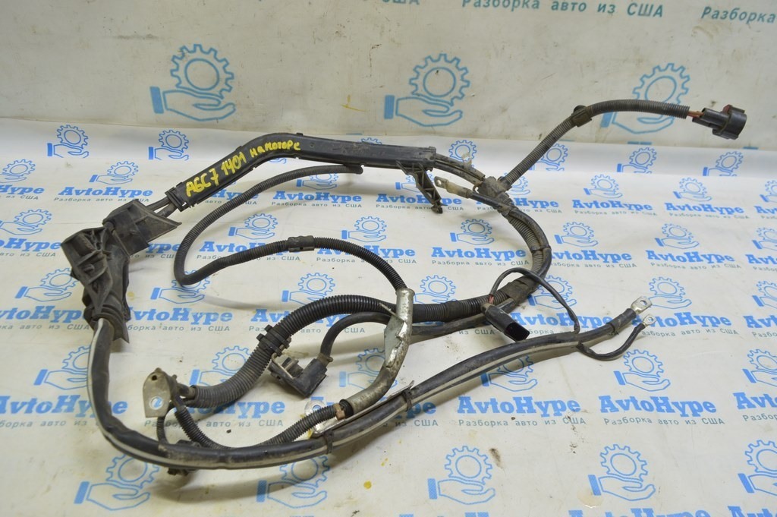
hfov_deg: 67.4
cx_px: 388
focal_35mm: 27
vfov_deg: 47.9
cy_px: 258
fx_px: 582
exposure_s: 1/20
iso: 400
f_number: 5.6
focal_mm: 18
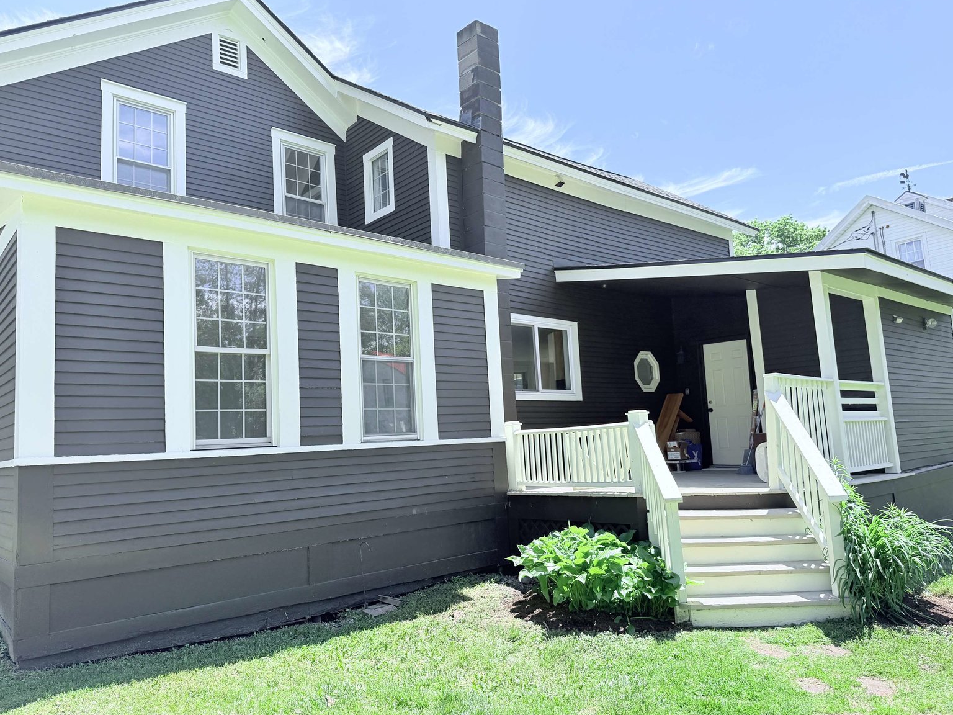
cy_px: 364
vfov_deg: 54.9
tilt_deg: +7.1
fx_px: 688
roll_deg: +2.7
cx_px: 467
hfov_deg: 69.4
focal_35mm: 25
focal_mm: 6.76
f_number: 1.78
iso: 100
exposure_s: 1/2299
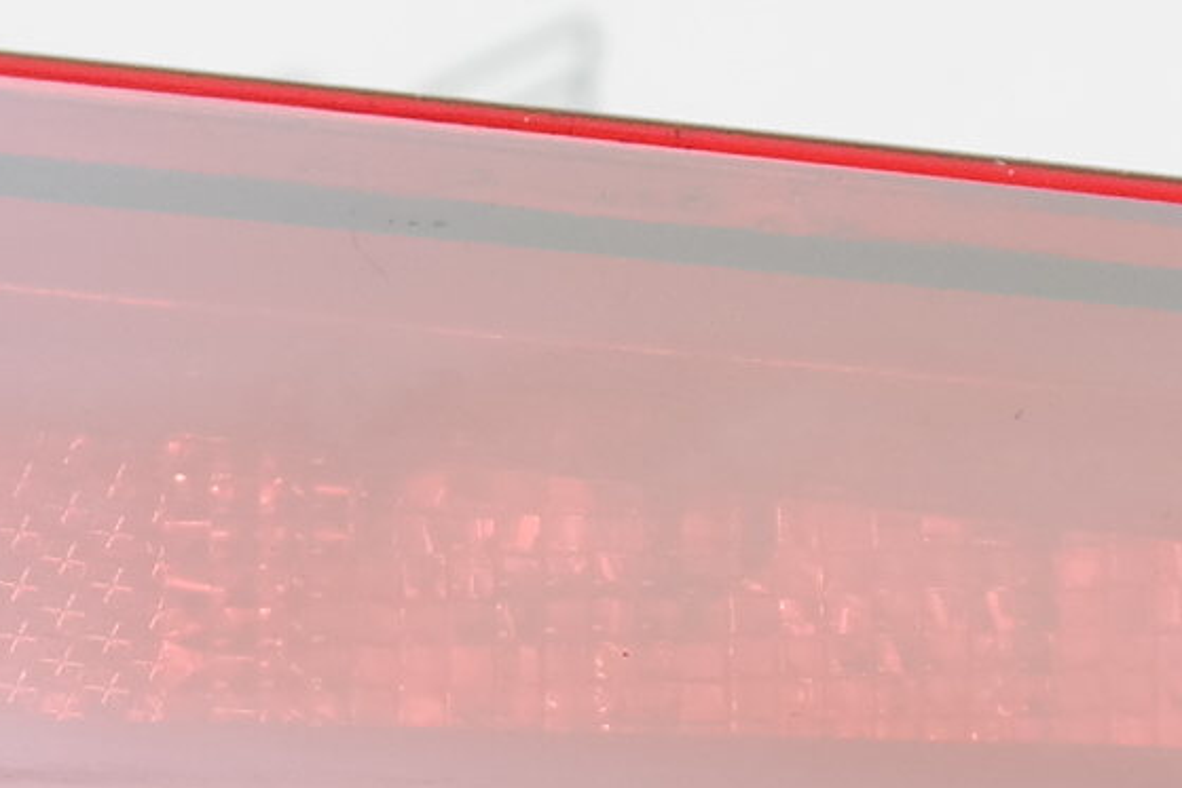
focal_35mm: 320
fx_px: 10509
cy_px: 1758
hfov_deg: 6.4
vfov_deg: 4.2
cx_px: 660
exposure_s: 1/50
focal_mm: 30
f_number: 4.5
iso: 400
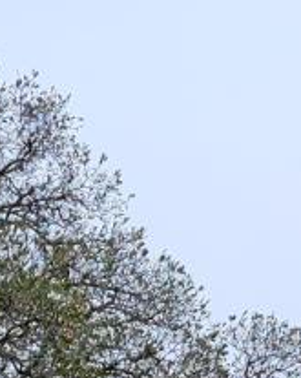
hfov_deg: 8.8
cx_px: -171
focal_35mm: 170
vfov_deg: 9.5
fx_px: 1897
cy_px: 1024
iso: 16
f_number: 1.8
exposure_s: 1/242
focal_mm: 6.7
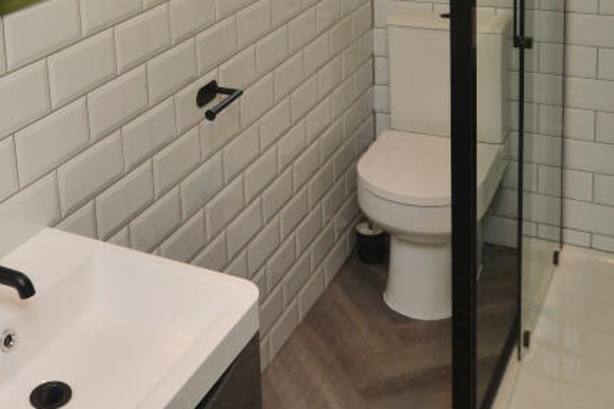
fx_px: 836
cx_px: 199
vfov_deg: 25.2
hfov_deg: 39.8
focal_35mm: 49
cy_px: -59
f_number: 5
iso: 400
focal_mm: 14
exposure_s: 1/160
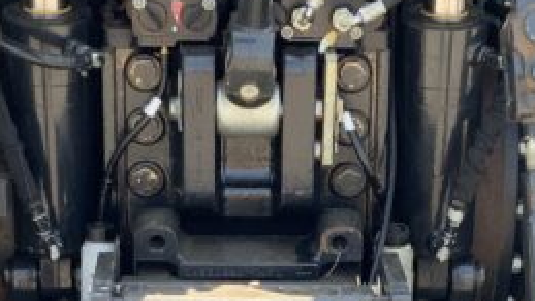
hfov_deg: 17.1
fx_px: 1774
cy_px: 365
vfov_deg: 9.6
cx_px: 295
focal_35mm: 125
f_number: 1.8
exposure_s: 1/122
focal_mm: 3
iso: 20
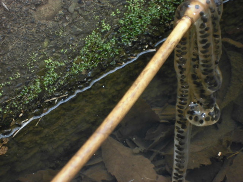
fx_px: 976
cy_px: 91
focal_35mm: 139
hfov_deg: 14.2
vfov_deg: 10.7
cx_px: 122
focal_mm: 24.8
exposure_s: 1/60
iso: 200
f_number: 6.2
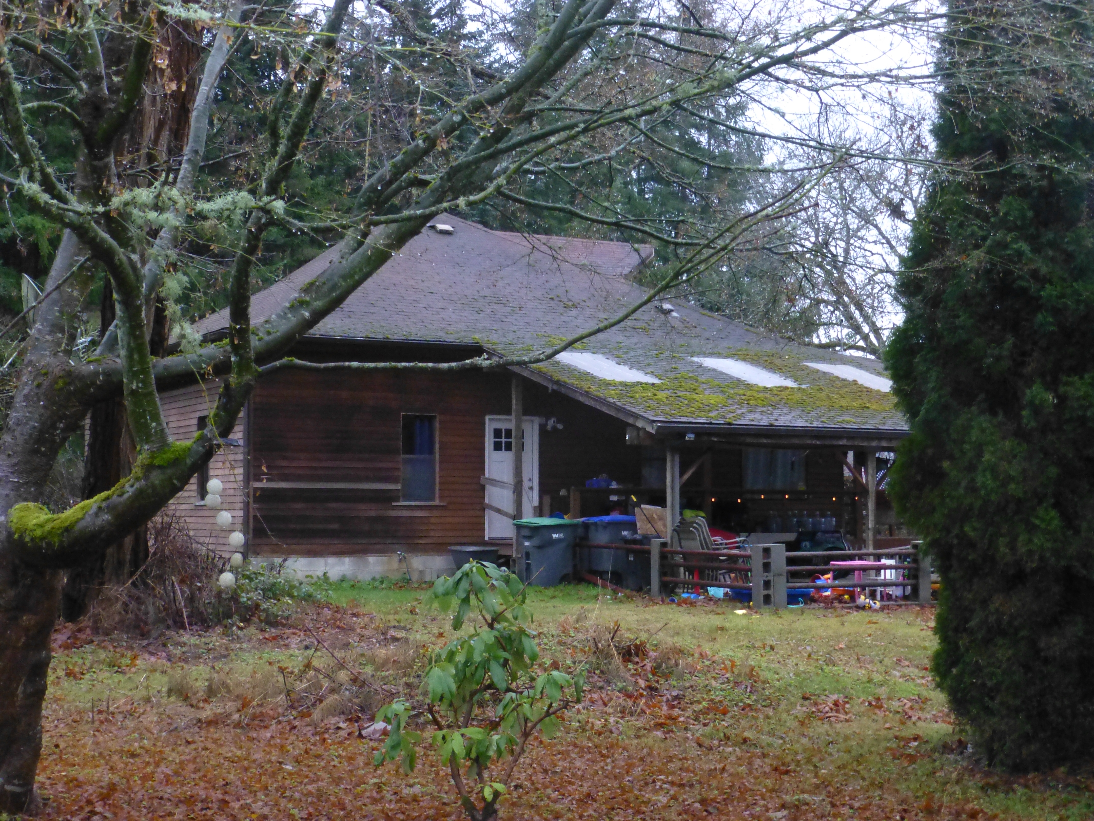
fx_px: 1707
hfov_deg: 35.5
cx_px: 547
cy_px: 410
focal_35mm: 54
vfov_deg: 27.0
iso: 1000
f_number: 4.6
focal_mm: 9.7
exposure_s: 1/250
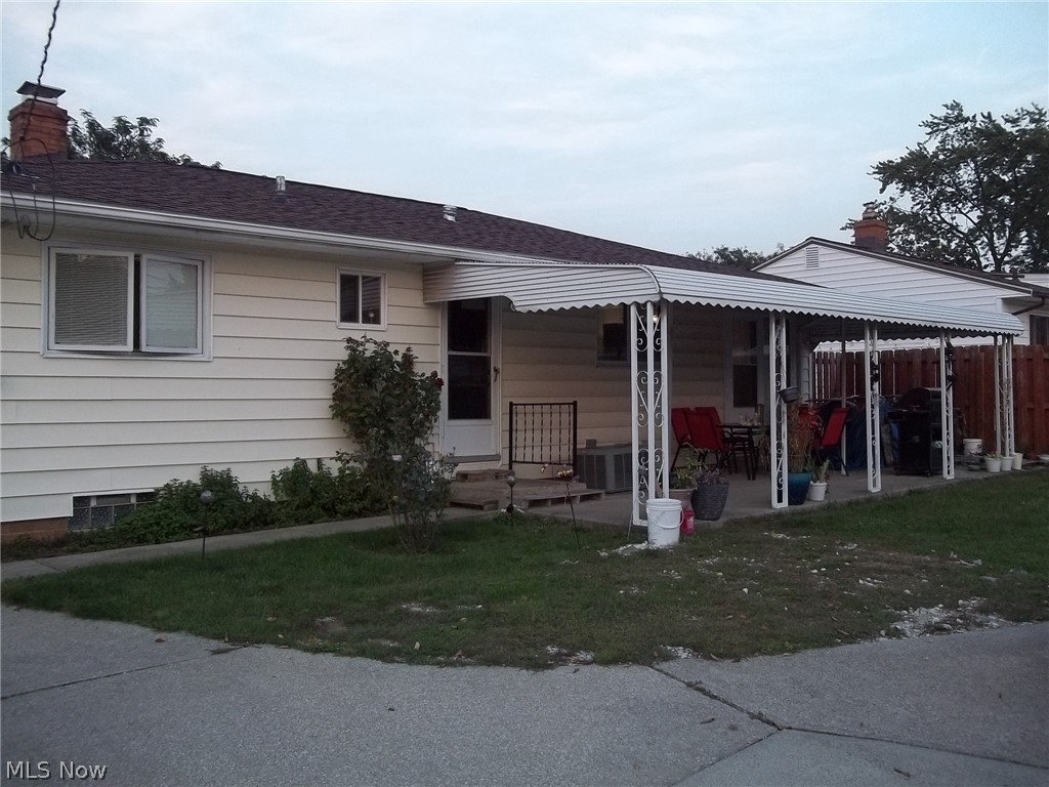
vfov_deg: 44.2
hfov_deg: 56.8
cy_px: 394
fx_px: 970
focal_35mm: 32
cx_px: 524
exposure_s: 1/160
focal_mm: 5.7
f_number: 2.9
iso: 160
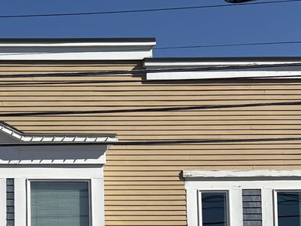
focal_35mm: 104
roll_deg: +1.9
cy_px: 359
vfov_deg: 13.3
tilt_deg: +4.9
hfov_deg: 16.6
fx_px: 904
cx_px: -193
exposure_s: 1/4065
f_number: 1.6
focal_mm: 5.96
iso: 50
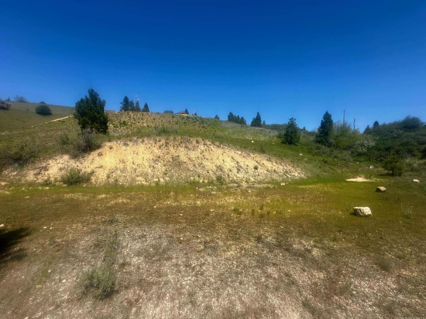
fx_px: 185
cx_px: 202
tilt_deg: -0.8
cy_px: 163
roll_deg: -1.6
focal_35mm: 15
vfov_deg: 81.7
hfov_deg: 98.1
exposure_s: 1/2212
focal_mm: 2.22
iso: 50
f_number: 2.2
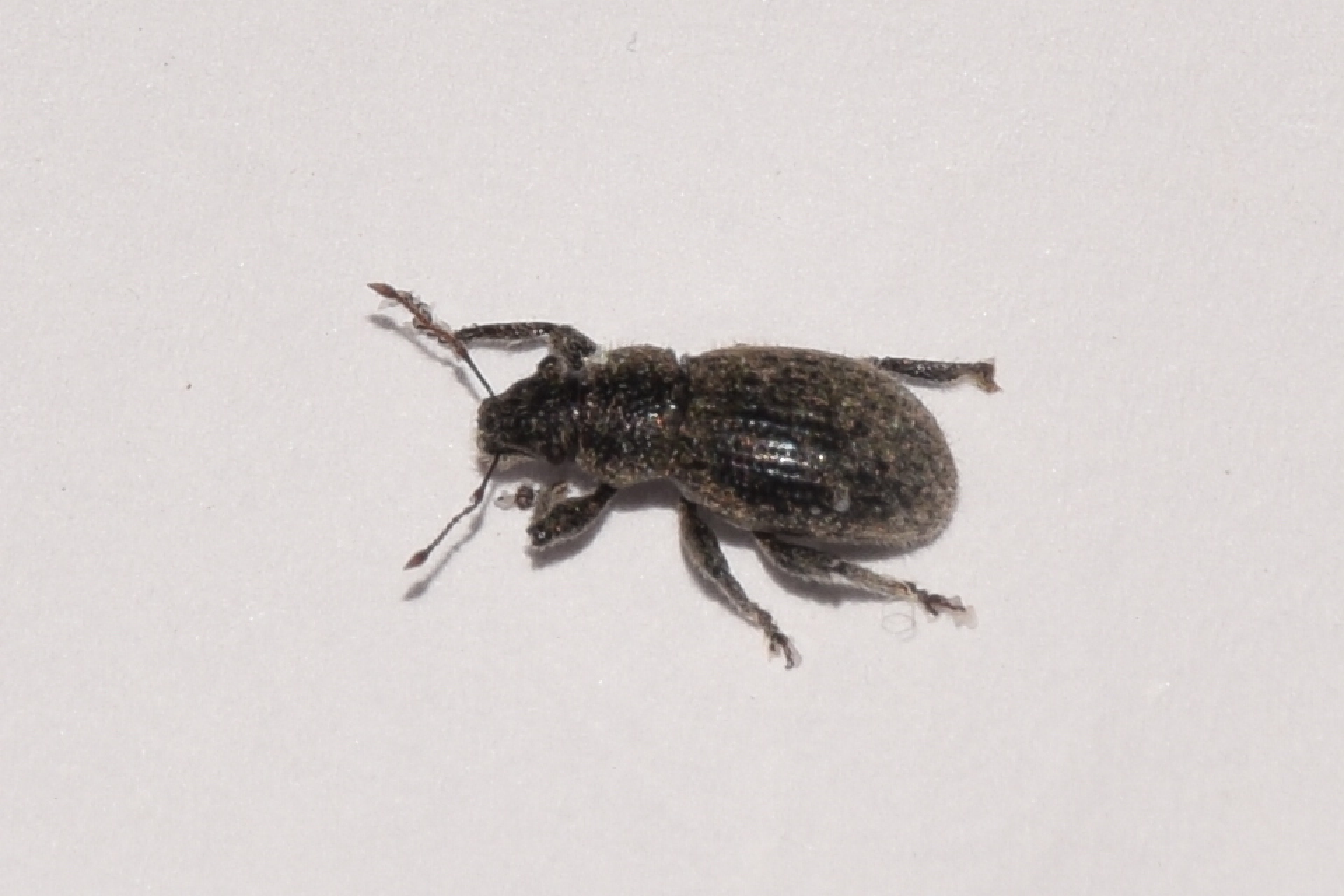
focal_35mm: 210
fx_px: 7839
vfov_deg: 6.5
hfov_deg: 9.8
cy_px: 448
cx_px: 672
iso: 100
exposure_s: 1/200
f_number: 16
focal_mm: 140
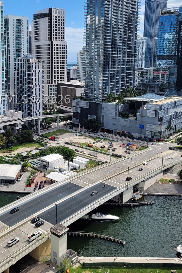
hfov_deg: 34.6
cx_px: 56
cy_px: 100
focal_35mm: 38
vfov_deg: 50.1
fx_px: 288
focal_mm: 5.4
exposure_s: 1/3264
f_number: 1.8
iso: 40
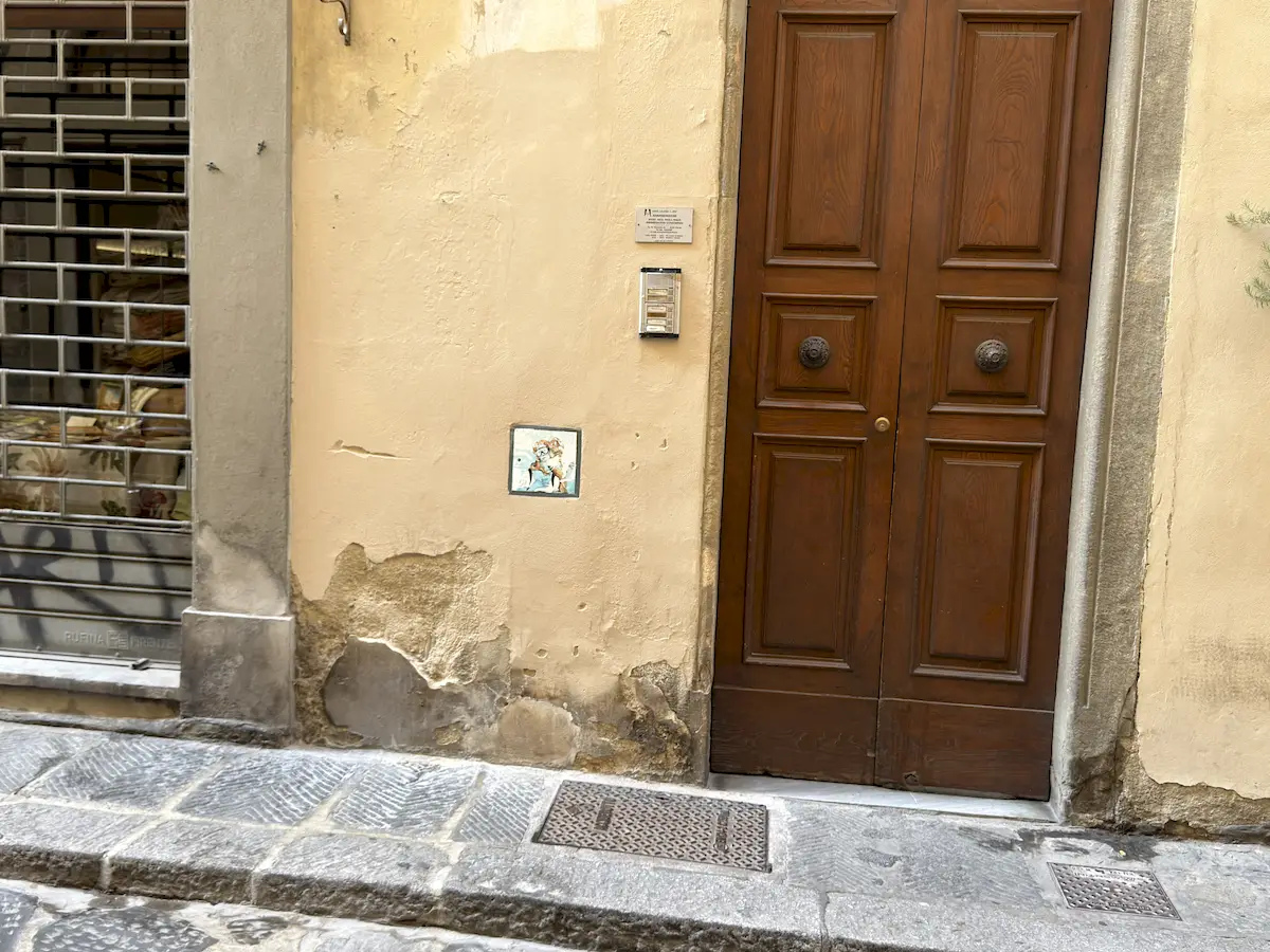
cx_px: 635
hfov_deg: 52.6
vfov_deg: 40.7
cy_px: 476
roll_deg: -2.4
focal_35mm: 35
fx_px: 1284
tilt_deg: -5.1
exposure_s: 1/121
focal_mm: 6.76
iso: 100
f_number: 1.78
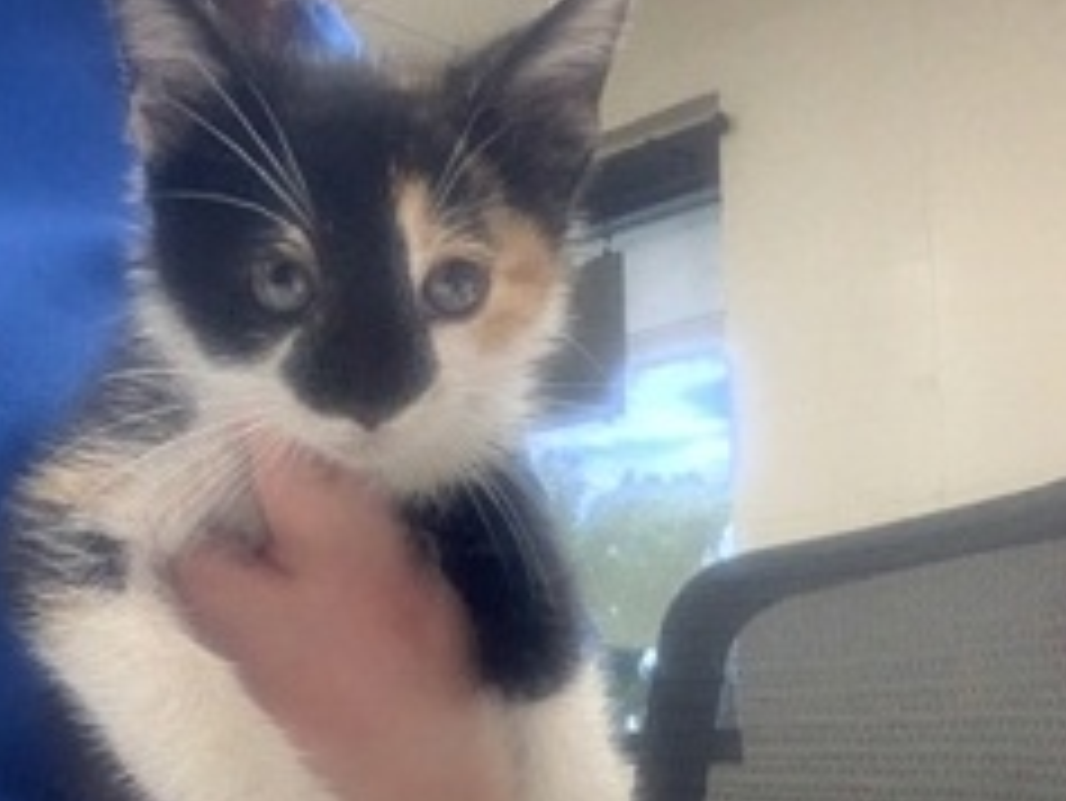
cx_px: 306
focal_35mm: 55
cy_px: 556
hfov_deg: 34.4
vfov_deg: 26.4
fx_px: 1695
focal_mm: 2.15
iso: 320
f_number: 2.4
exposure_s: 1/60
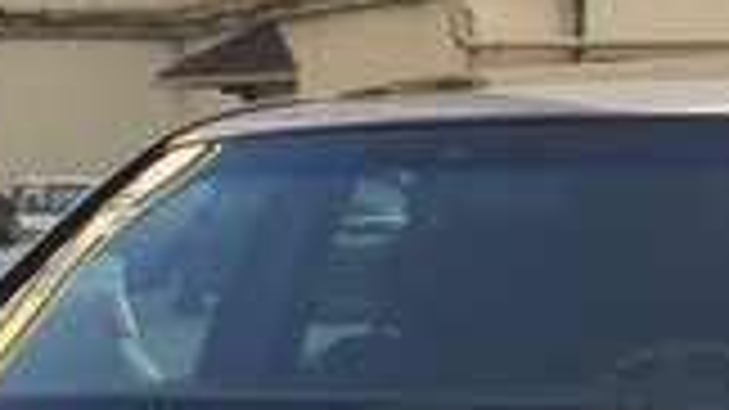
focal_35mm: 129
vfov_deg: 8.8
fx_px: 2493
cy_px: 876
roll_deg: +0.8
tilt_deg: -14.1
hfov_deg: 16.6
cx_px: 194
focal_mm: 4.15
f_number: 2.2
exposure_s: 1/353
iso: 32
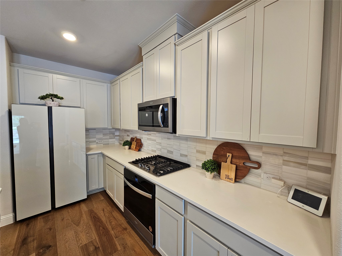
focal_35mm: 13
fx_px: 128
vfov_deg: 89.9
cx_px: 171
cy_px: 128
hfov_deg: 106.2
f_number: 2.2
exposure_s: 1/60
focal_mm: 2.2
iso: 160
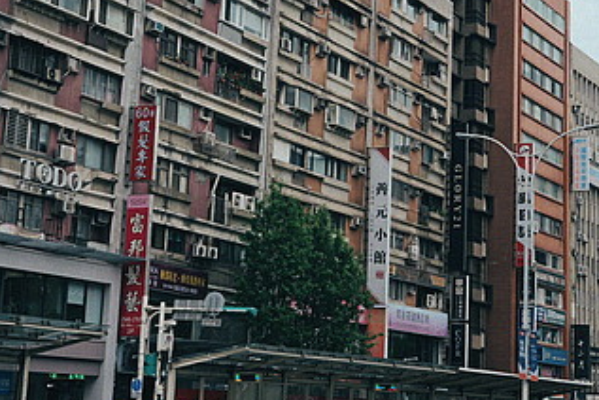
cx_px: 323
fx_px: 1432
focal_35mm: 86
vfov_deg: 15.9
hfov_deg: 23.6
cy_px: 102
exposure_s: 1/320
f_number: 5
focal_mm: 35
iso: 200
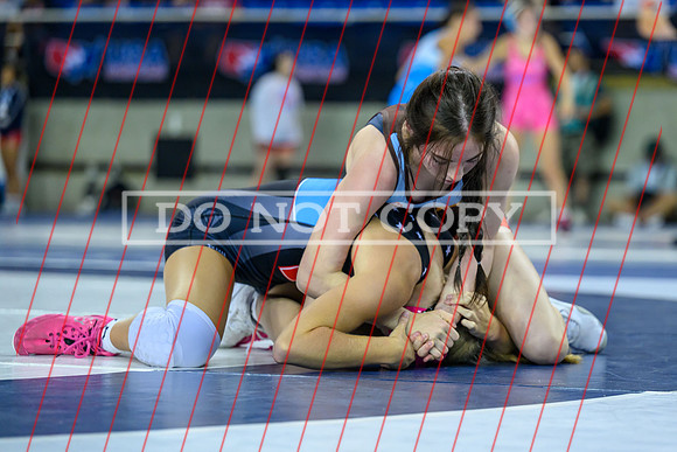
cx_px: 441
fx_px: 2693
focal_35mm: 143
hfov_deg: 14.3
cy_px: 226
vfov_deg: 9.6
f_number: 2.8
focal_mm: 110
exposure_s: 1/800
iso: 2500
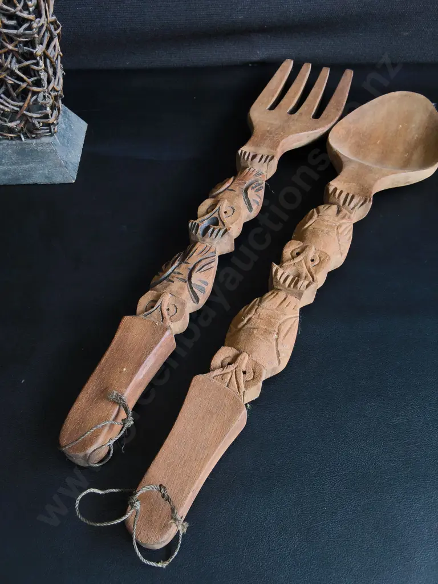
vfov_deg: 65.3
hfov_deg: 51.4
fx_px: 456
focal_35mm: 27
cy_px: 292
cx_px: 219
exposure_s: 1/100
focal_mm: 2.87
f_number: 2
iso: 160
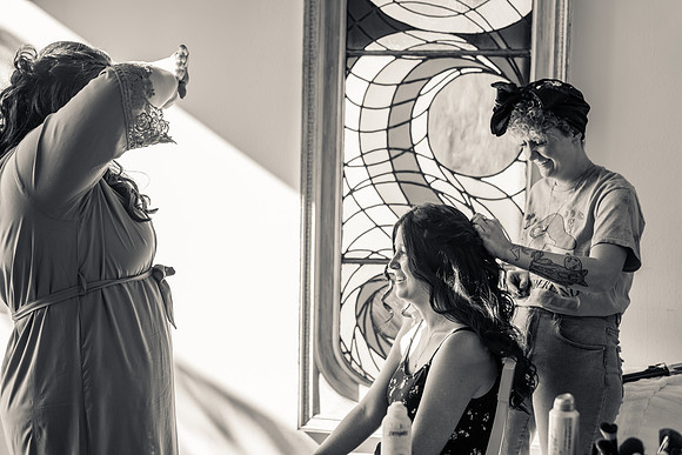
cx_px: 341
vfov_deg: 27.0
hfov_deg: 39.6
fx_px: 947
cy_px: 228
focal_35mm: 50
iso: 250
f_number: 2.8
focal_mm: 50
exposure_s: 1/320
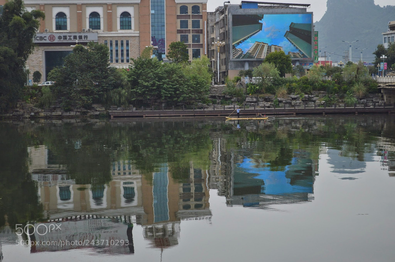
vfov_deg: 16.5
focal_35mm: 82
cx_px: 198
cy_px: 131
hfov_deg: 24.6
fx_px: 904
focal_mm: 55
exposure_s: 1/1600
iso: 400
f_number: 5.6
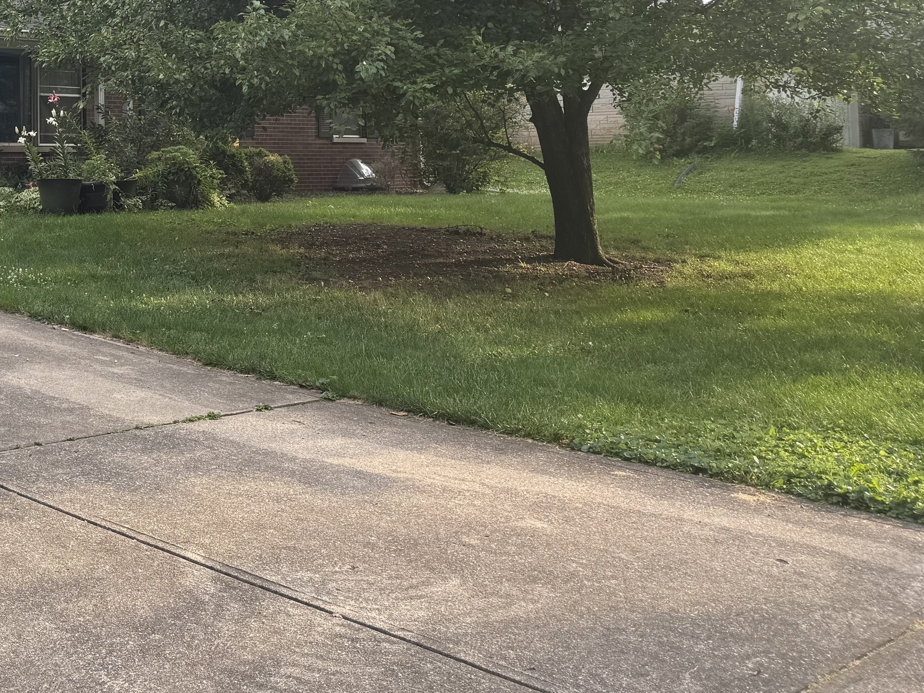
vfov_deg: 29.0
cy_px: 61
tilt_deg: +4.3
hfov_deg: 36.0
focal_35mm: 48
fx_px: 1281
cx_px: 11
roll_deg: -0.4
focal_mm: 6.76
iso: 80
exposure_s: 1/399
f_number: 1.78
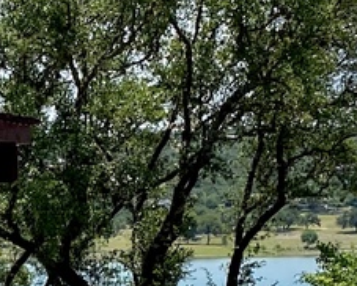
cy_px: 385
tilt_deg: -5.5
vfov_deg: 9.4
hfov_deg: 10.3
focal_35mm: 161
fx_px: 1703
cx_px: -514
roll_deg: +0.9
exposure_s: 1/2967
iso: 32
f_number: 1.8
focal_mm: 4.25
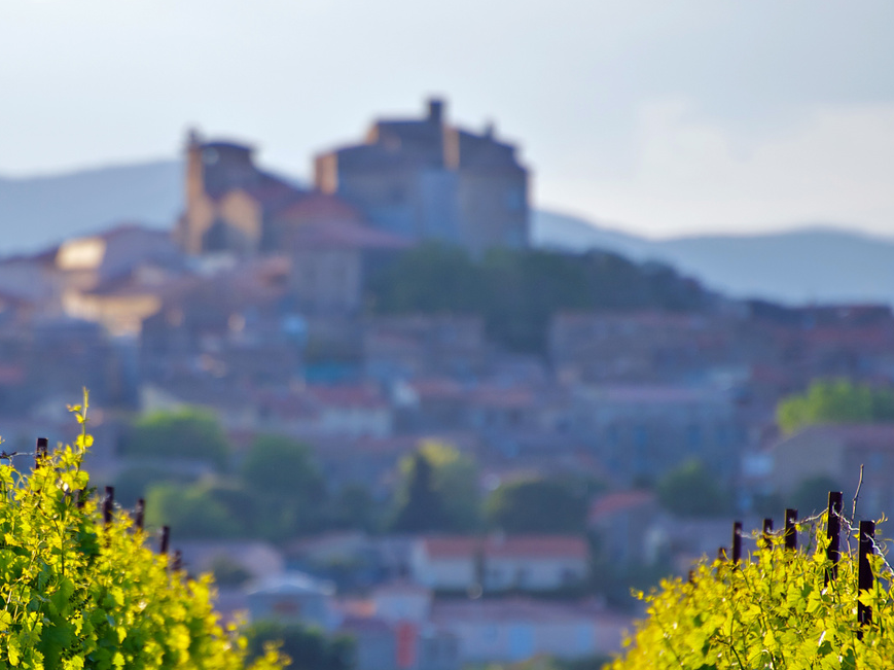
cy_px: 465
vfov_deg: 2.6
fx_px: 14483
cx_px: 237
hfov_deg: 3.5
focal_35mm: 561
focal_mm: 300
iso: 200
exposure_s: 1/250
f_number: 6.3
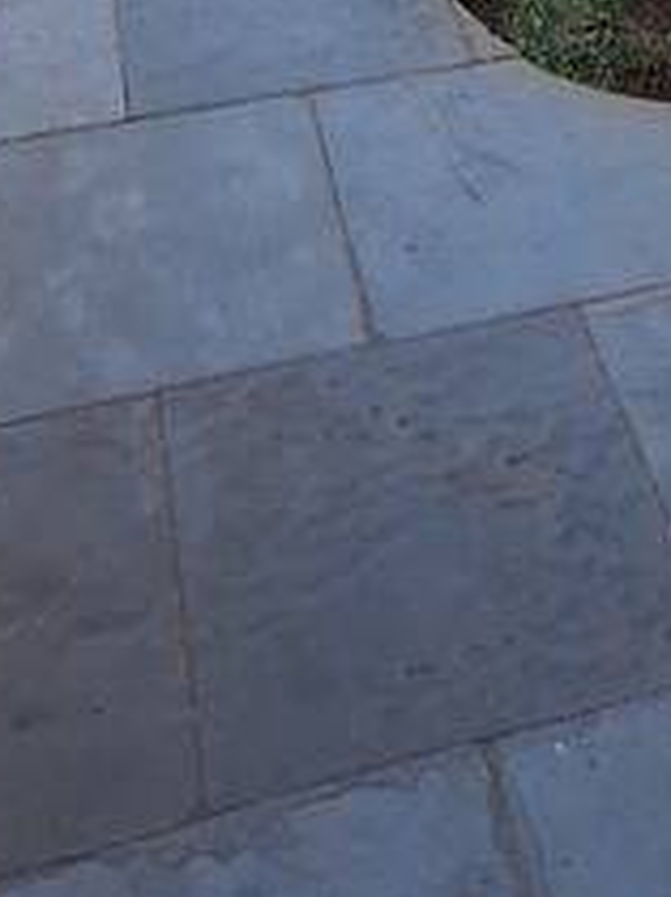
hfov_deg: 21.5
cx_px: 577
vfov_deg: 18.5
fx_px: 1735
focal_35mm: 67
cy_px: -910
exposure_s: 1/129
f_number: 2.2
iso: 40
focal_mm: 1.74
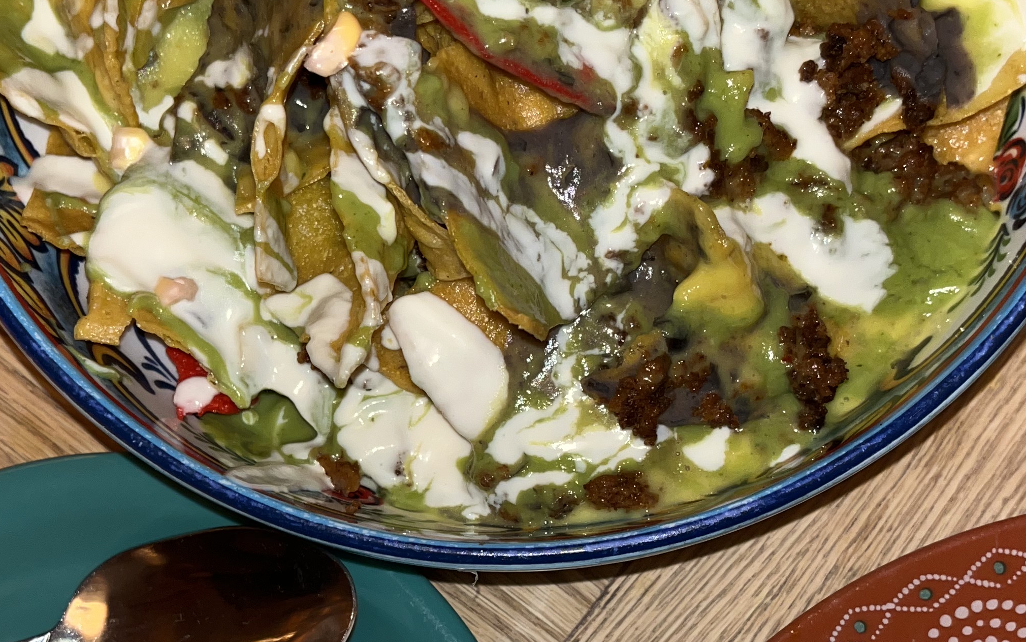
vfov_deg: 23.3
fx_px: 1538
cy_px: 493
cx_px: 485
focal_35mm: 55
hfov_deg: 36.9
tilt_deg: -79.1
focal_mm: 5.1
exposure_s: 1/4
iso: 32
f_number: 1.6
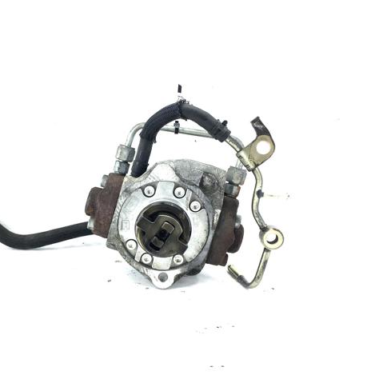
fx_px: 429
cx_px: 135
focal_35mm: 35
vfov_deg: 47.2
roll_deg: -0.2
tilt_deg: -10.2
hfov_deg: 46.7
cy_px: 186
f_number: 2.2
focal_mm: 4.15
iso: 25
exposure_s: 1/237
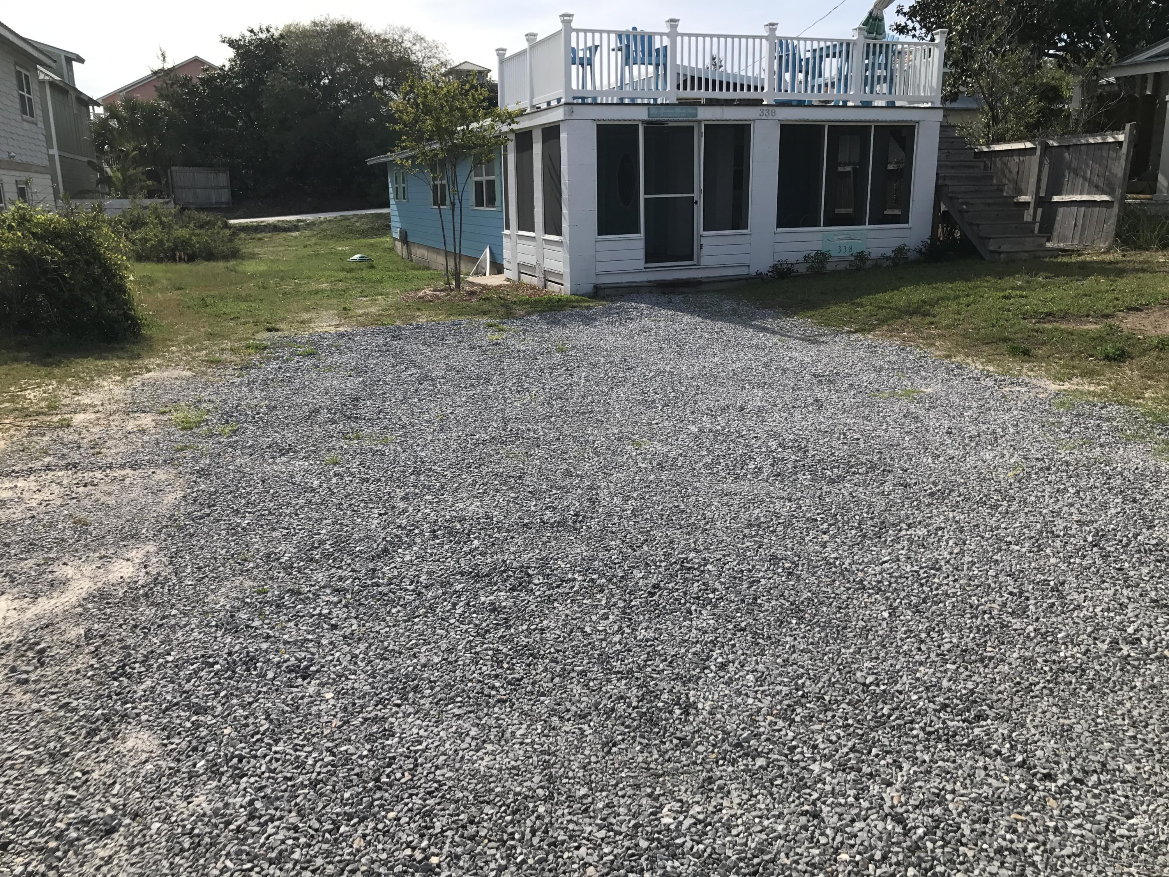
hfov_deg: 63.4
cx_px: 584
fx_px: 946
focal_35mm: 28
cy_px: 438
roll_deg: -0.2
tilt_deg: -12.8
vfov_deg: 49.7
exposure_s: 1/2336
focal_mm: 3.99
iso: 20
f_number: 1.8
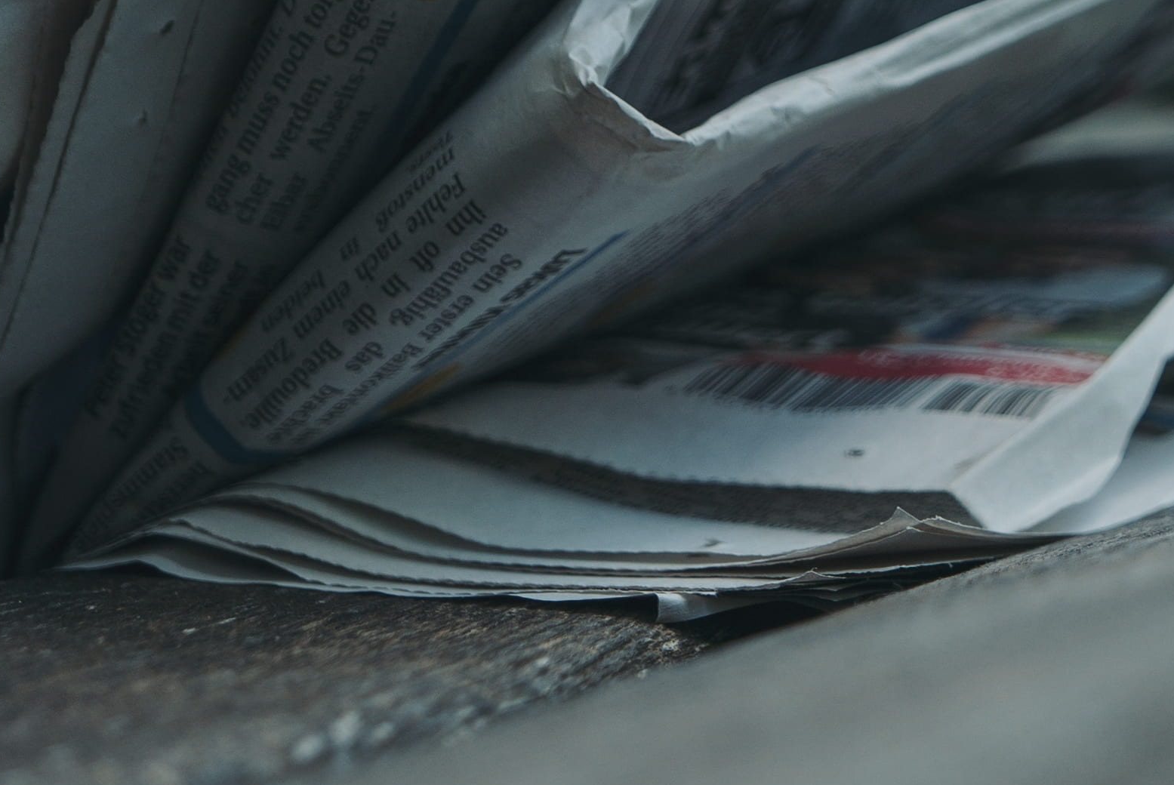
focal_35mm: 206
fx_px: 6724
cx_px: 1063
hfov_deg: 9.9
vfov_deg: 6.7
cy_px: 26
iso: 100
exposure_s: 1/160
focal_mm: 34
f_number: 2.8
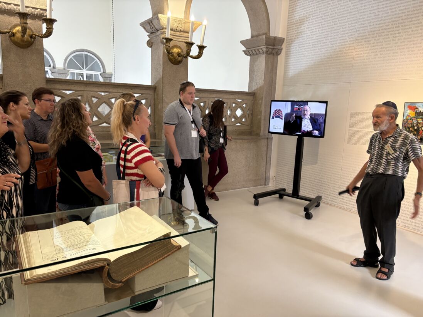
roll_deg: -2.2
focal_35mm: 26
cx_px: 212
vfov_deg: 53.1
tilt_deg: -9.0
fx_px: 318
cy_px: 158
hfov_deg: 67.3
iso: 200
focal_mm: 5.96
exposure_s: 1/50
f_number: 1.6
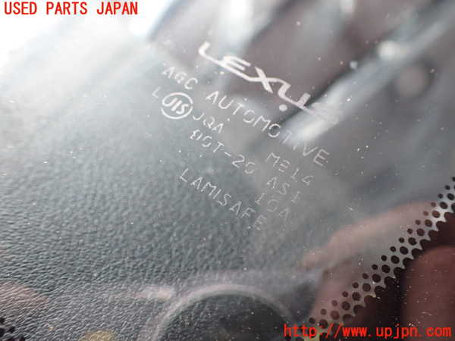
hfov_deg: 60.0
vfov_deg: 46.8
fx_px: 394
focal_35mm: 30
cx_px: 228
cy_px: 170
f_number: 2.3
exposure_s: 1/125
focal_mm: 5.4
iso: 400
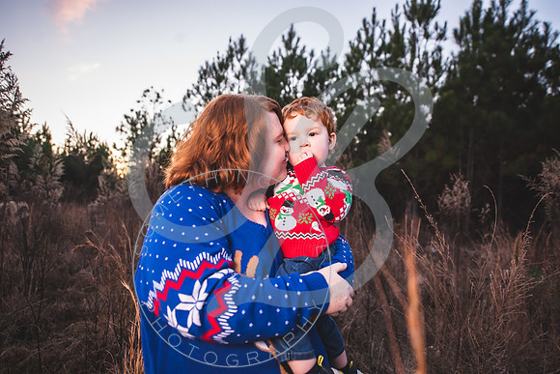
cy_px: 187
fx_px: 373
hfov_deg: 73.7
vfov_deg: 53.2
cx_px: 280
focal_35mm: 24
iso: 500
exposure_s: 1/320
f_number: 2.8
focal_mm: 24
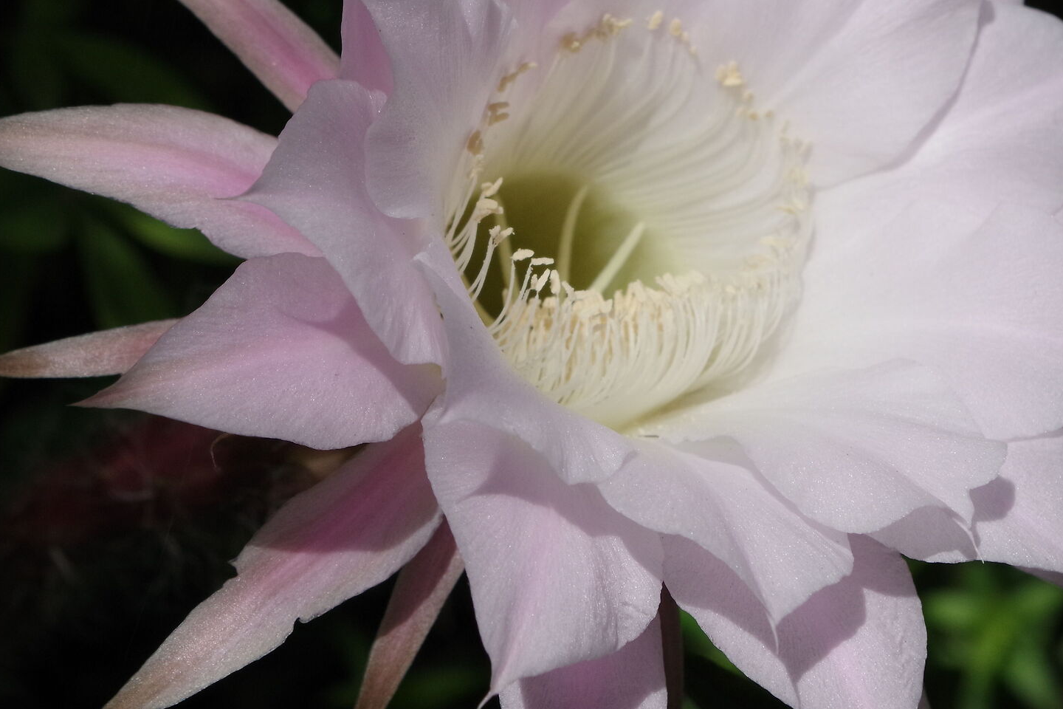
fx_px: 3543
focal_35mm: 120
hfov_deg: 17.1
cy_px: 236
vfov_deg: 11.4
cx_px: 488
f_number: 14
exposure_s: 1/1600
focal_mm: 47.5
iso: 800
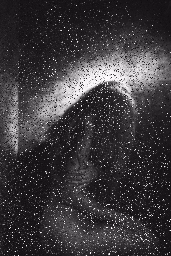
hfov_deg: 34.2
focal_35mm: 39
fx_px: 278
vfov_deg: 49.6
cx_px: 86
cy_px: 128
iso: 250
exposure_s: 1/125
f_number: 4
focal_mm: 39
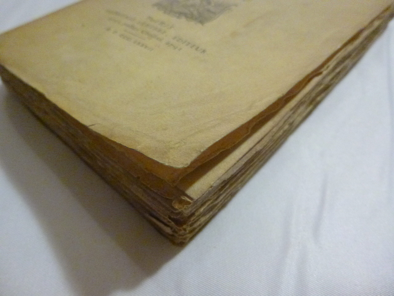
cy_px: 148
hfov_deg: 69.4
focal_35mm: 25
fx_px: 285
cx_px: 197
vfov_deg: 54.9
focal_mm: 4.5
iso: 800
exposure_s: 1/40
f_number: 3.1
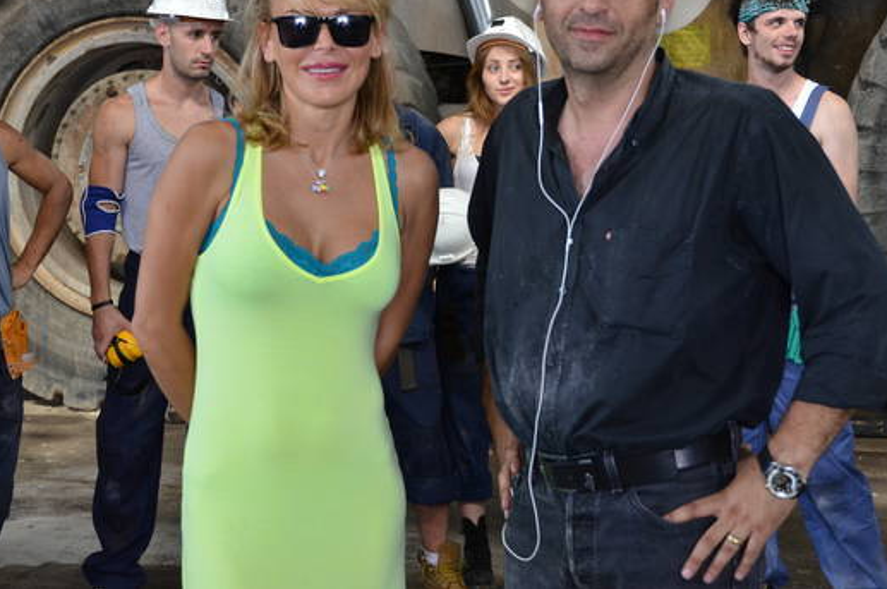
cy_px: 231
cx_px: 429
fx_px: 1894
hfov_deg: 26.4
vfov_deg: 17.6
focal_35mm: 77
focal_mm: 42
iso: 640
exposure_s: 1/160
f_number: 7.1
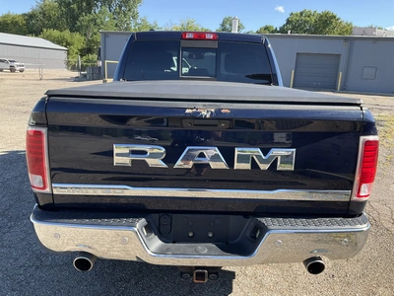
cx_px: 197
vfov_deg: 48.2
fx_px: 330
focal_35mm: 29
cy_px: 148
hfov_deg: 61.7
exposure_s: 1/406
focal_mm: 3
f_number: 1.8
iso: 25
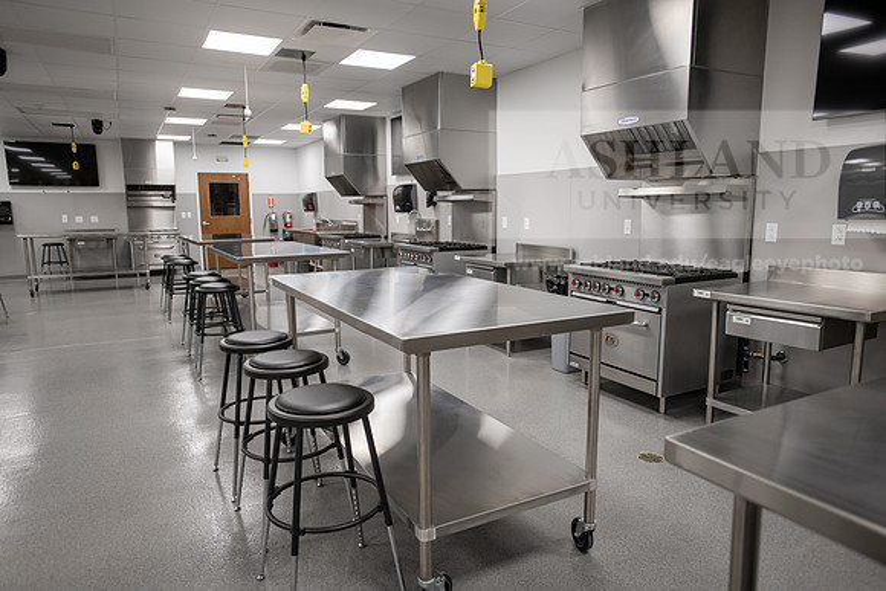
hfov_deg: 73.7
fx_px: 591
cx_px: 443
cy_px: 296
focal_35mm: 24
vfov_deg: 53.2
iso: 800
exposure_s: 1/160
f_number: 3.5
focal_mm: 24
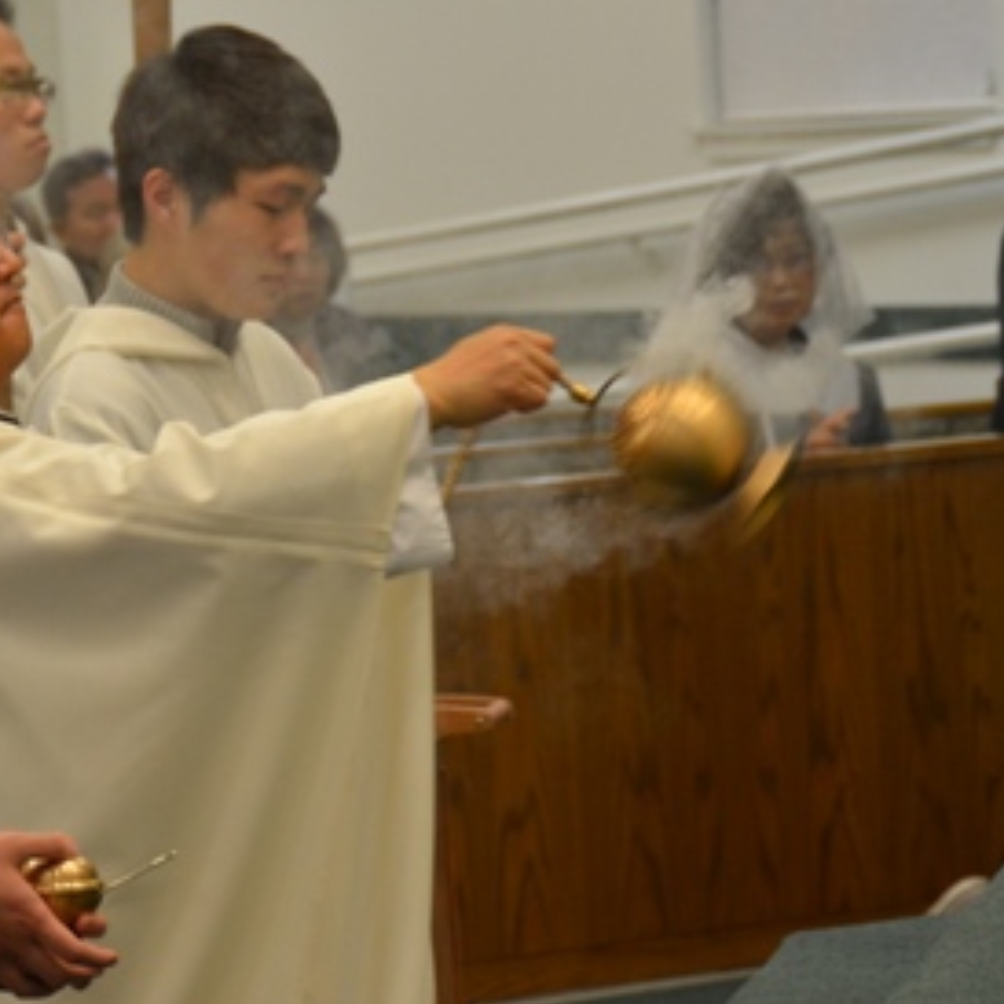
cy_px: 425
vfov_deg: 7.8
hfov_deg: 7.8
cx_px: 224
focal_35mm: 223
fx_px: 7317
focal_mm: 75
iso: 800
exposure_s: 1/30
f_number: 5
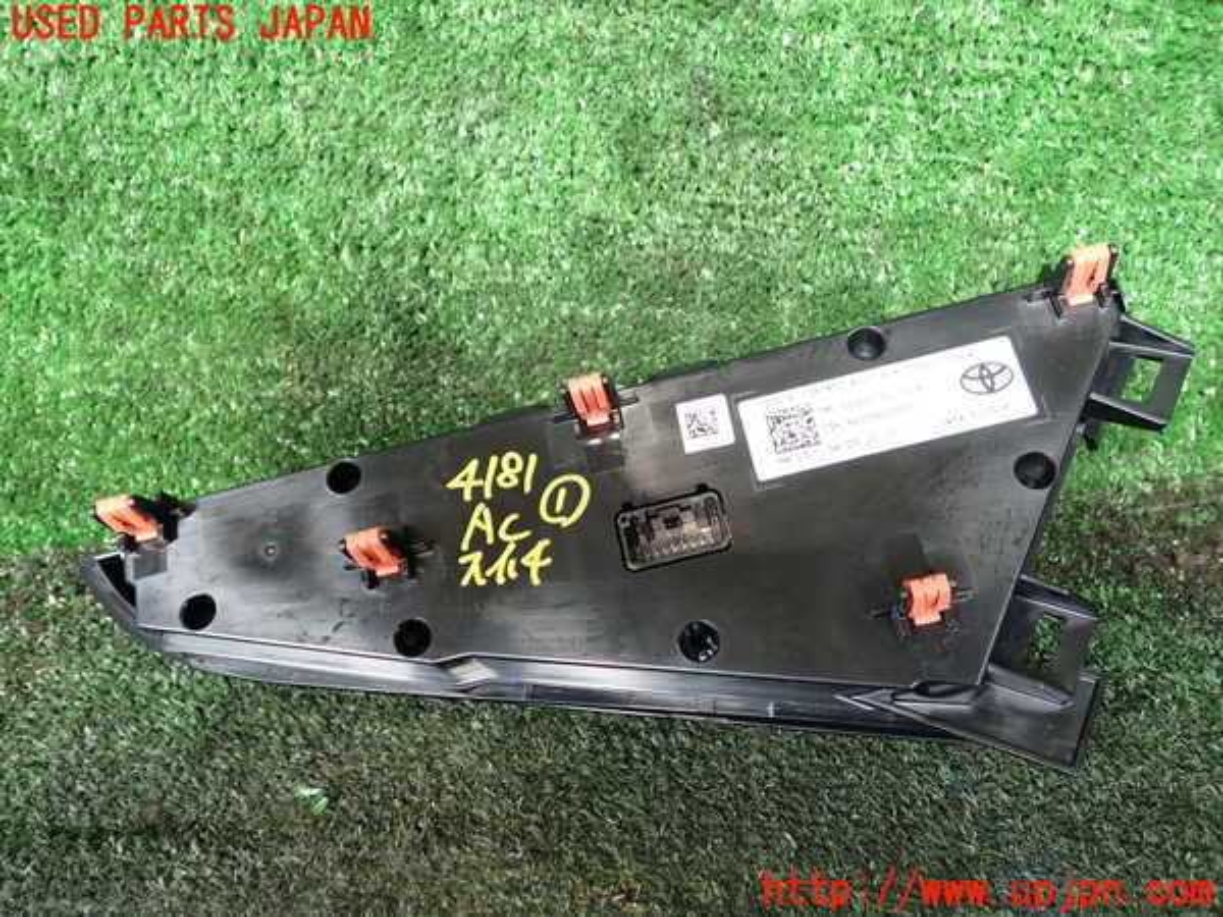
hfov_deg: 60.0
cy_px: 458
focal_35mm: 30
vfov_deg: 46.8
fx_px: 1060
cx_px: 612
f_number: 2.3
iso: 160
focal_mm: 5.4
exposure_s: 1/60
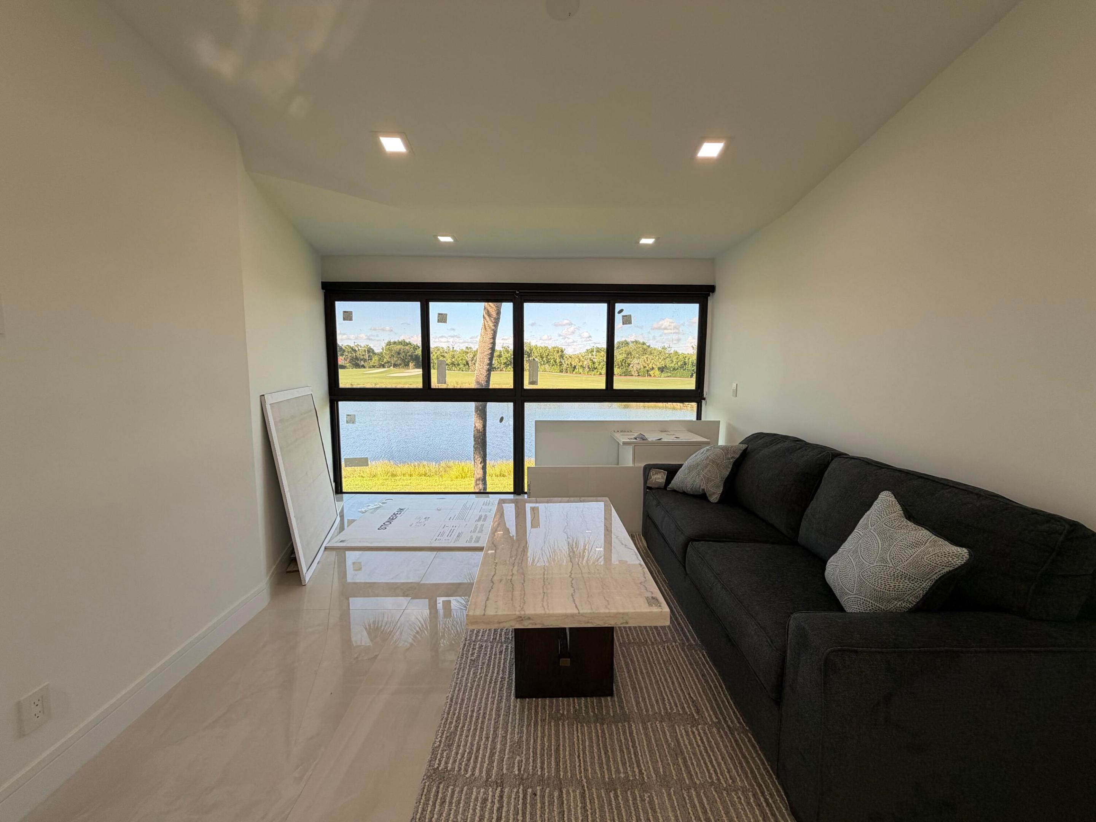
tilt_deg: -6.0
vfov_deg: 85.7
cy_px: 411
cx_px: 548
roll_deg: -0.1
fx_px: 443
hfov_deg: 102.1
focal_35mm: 14
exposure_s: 1/164
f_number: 2.2
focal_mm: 2.22
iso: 50
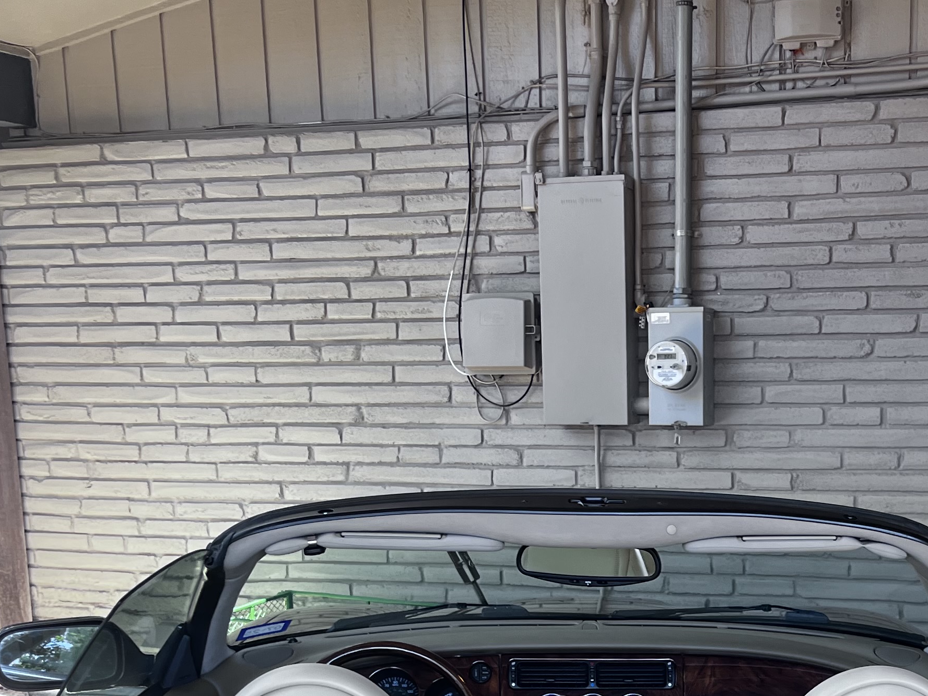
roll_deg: +0.0
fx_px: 1582
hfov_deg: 32.0
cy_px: 762
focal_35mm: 59
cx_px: 722
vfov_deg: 23.3
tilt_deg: -11.9
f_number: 1.6
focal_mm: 5.1
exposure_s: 1/122
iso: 40
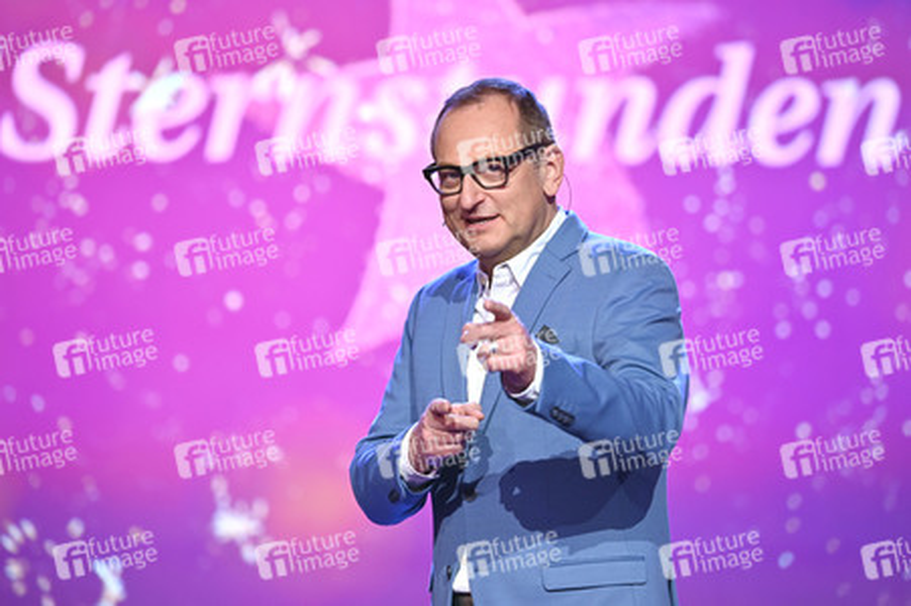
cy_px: 303
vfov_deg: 10.1
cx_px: 456
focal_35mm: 135
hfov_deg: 15.2
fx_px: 3414
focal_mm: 135
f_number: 2.8
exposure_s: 1/250
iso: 640
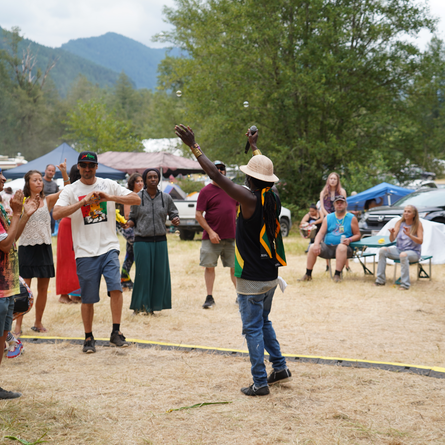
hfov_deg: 22.7
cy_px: 223
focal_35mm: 76
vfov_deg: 22.8
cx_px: 261
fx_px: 1105
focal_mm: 59
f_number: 4
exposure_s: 1/160
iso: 160
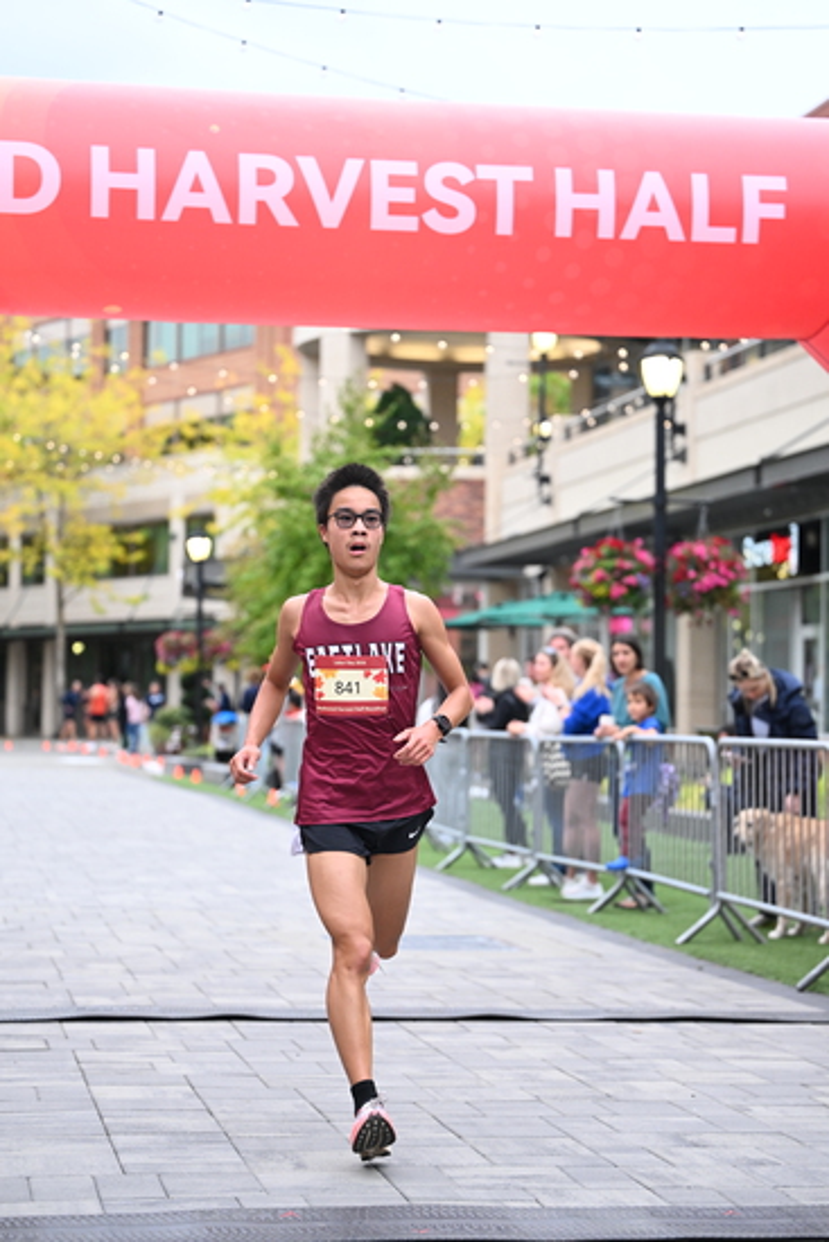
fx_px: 2623
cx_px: 414
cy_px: 621
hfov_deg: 18.0
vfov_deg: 26.6
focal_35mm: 76
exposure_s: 1/800
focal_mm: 76
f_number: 2.8
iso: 1600
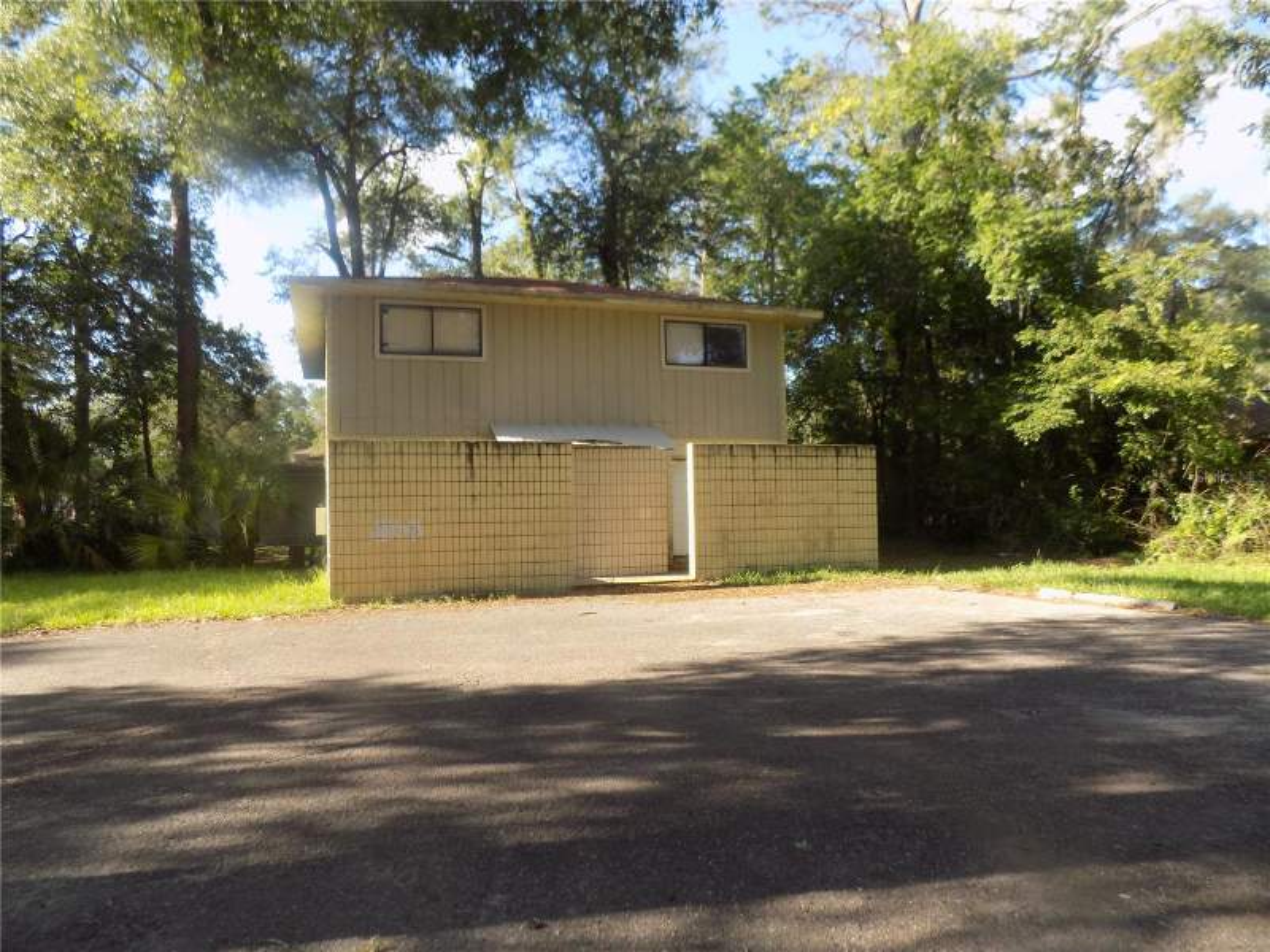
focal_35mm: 23
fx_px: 844
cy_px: 476
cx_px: 635
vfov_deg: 58.9
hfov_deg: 73.9
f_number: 3.1
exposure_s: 1/200
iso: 80
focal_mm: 4
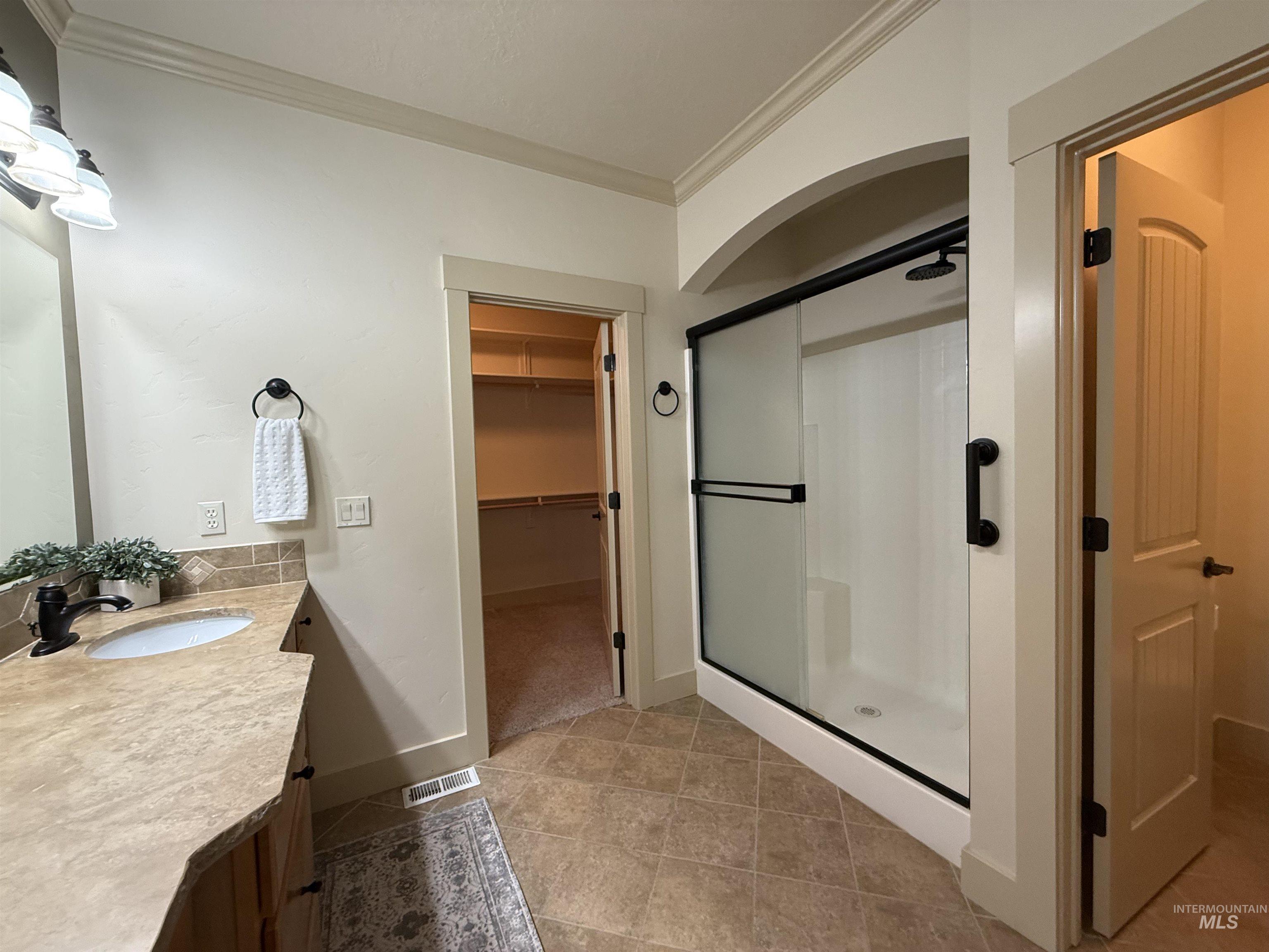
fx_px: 513
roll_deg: +1.4
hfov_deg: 102.1
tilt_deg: -1.5
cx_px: 634
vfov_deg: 85.7
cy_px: 476
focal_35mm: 14
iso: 320
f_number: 2.2
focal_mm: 2.22
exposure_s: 1/60
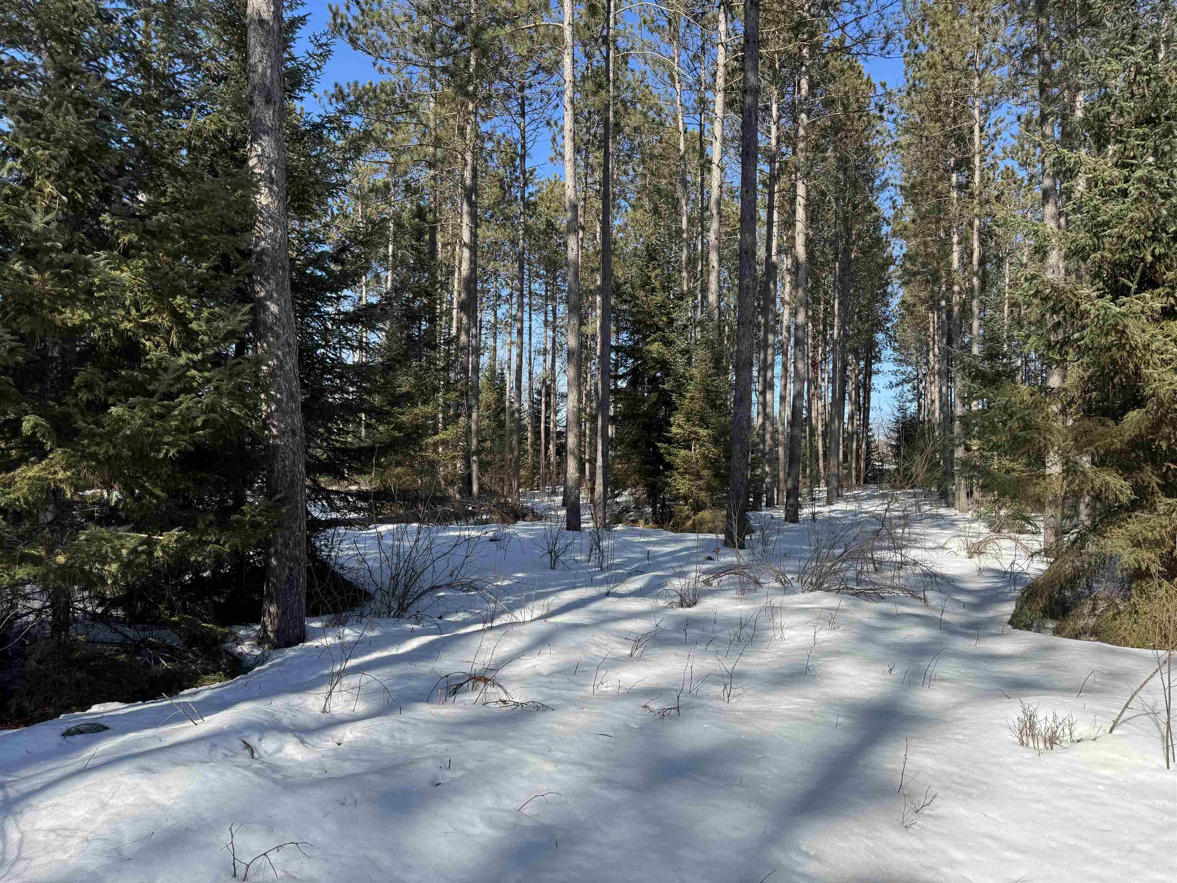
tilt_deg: +1.3
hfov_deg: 71.6
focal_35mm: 24
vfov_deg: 56.8
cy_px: 442
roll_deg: -1.8
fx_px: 816
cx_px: 588
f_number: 1.78
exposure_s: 1/3096
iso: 80
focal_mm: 6.76
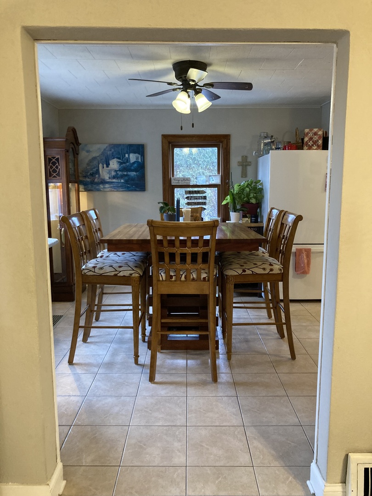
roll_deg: -1.3
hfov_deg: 49.7
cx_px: 186
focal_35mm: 28
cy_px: 248
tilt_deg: -7.5
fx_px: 401
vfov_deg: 63.4
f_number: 1.8
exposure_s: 1/40
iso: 250
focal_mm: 3.99
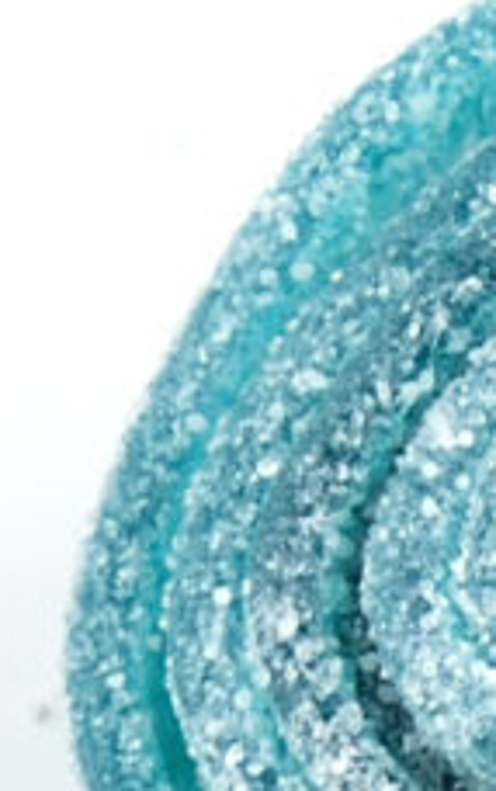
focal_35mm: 857
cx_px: 2092
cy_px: 786
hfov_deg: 1.5
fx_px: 18489
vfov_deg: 2.4
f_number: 16
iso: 250
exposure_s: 1/8
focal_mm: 50
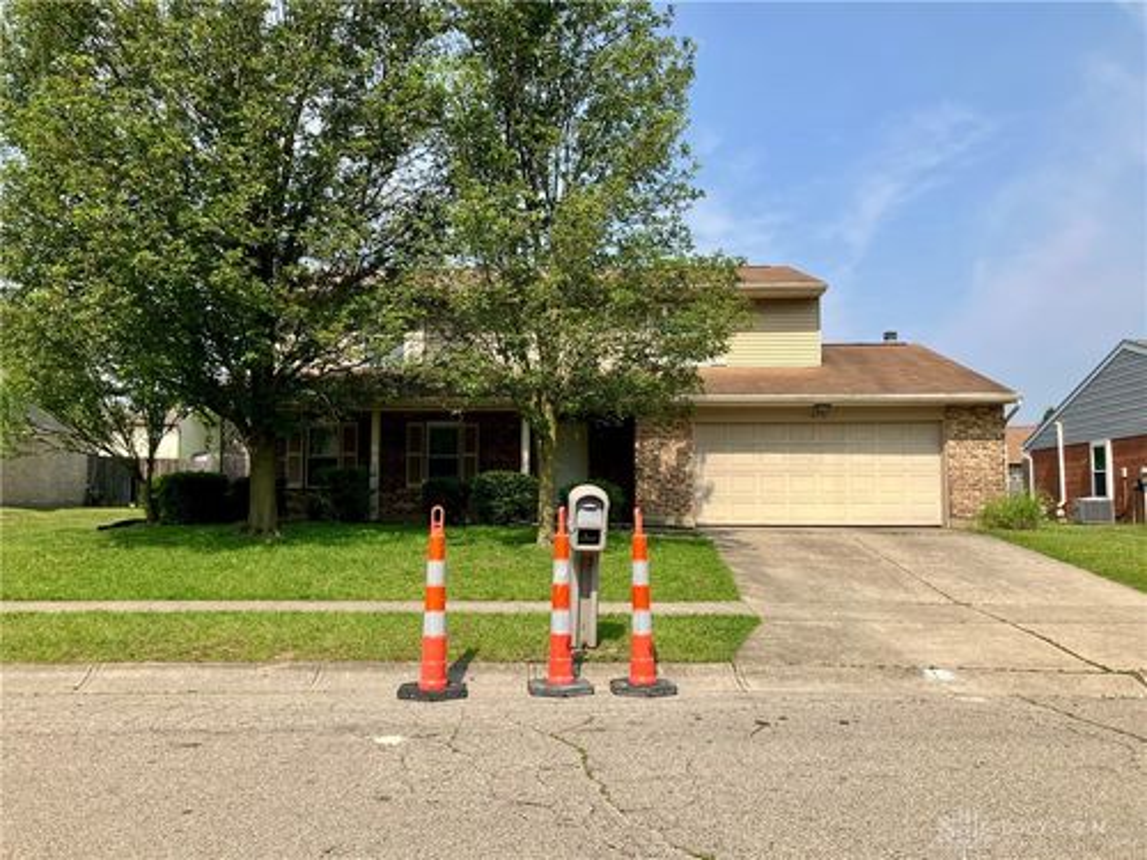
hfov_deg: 63.4
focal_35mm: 28
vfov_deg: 49.7
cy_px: 430
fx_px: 928
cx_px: 574
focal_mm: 3.99
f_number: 1.8
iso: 32
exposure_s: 1/1675
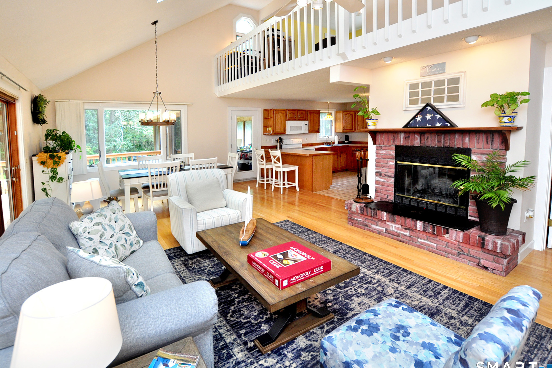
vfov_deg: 73.7
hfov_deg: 96.7
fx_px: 245
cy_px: 182
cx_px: 269
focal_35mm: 16
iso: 500
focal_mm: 10
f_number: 4.5
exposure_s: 1/80
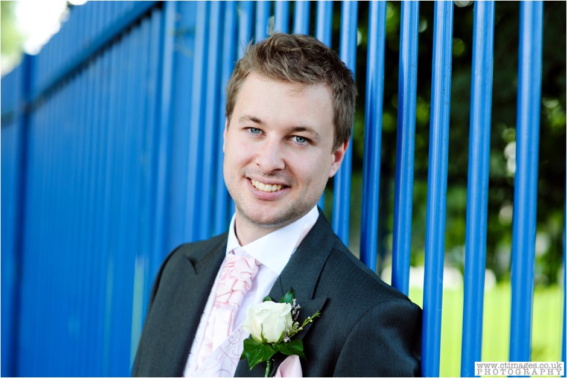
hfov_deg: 23.9
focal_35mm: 85
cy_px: 189
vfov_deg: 16.1
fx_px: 1338
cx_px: 284
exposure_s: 1/320
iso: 250
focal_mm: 85
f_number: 2.8
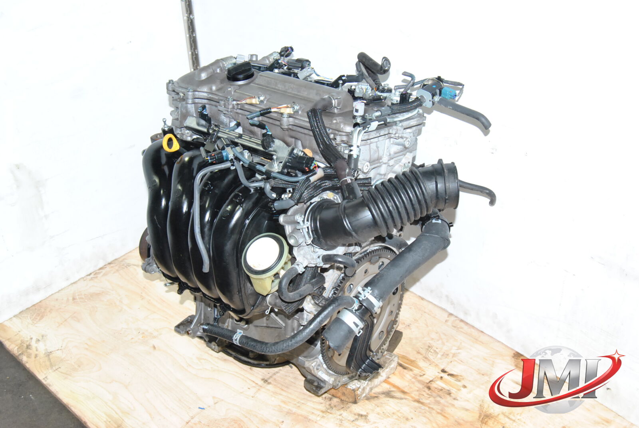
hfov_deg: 43.6
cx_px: 320
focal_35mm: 45
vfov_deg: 29.9
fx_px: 800
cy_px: 214
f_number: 9
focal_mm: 30
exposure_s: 1/200
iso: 800
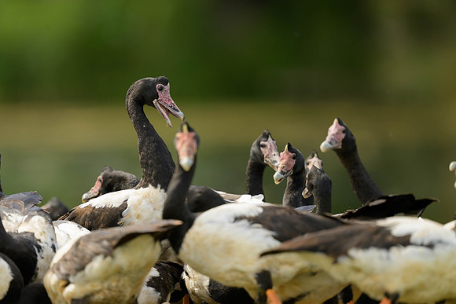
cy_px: 197
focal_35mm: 540
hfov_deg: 3.8
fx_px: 6838
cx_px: 153
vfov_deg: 2.5
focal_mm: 400
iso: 280
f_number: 2.8
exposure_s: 1/1600
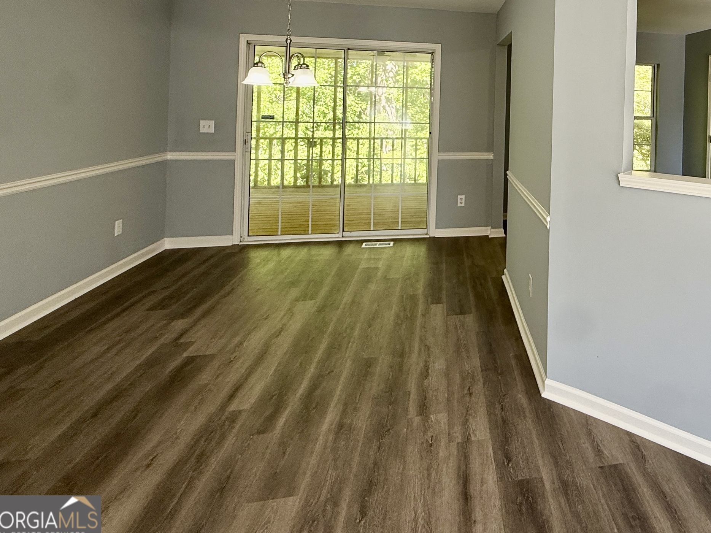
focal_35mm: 23
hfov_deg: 67.9
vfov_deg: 54.5
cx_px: 554
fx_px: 472
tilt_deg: +0.0
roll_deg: -2.1
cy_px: 101
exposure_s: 1/99
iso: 64
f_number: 2.2
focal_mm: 2.22
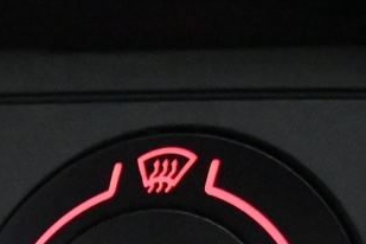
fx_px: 2199
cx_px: -409
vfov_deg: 6.2
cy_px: 467
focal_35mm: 216
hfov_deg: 8.9
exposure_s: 1/40
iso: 9000
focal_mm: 27.5
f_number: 4.5
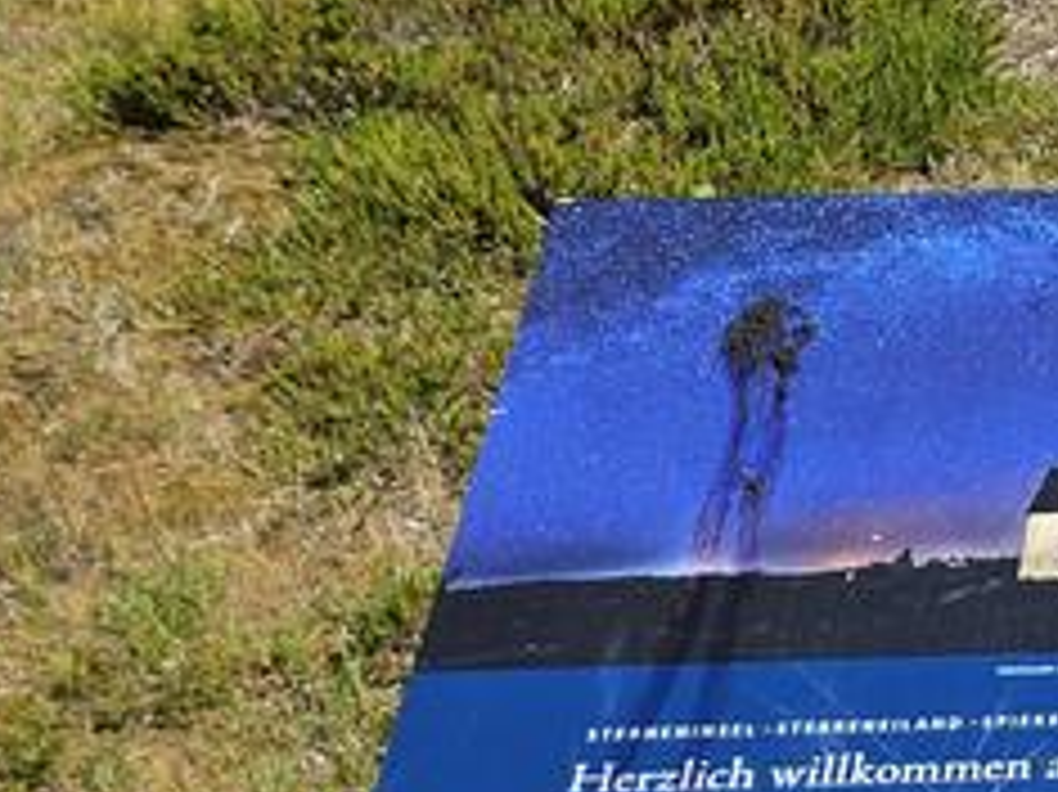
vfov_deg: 14.8
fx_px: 2994
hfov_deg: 17.0
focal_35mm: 98
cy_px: 814
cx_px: 1828
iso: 25
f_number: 1.8
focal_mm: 5.4
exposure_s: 1/1941
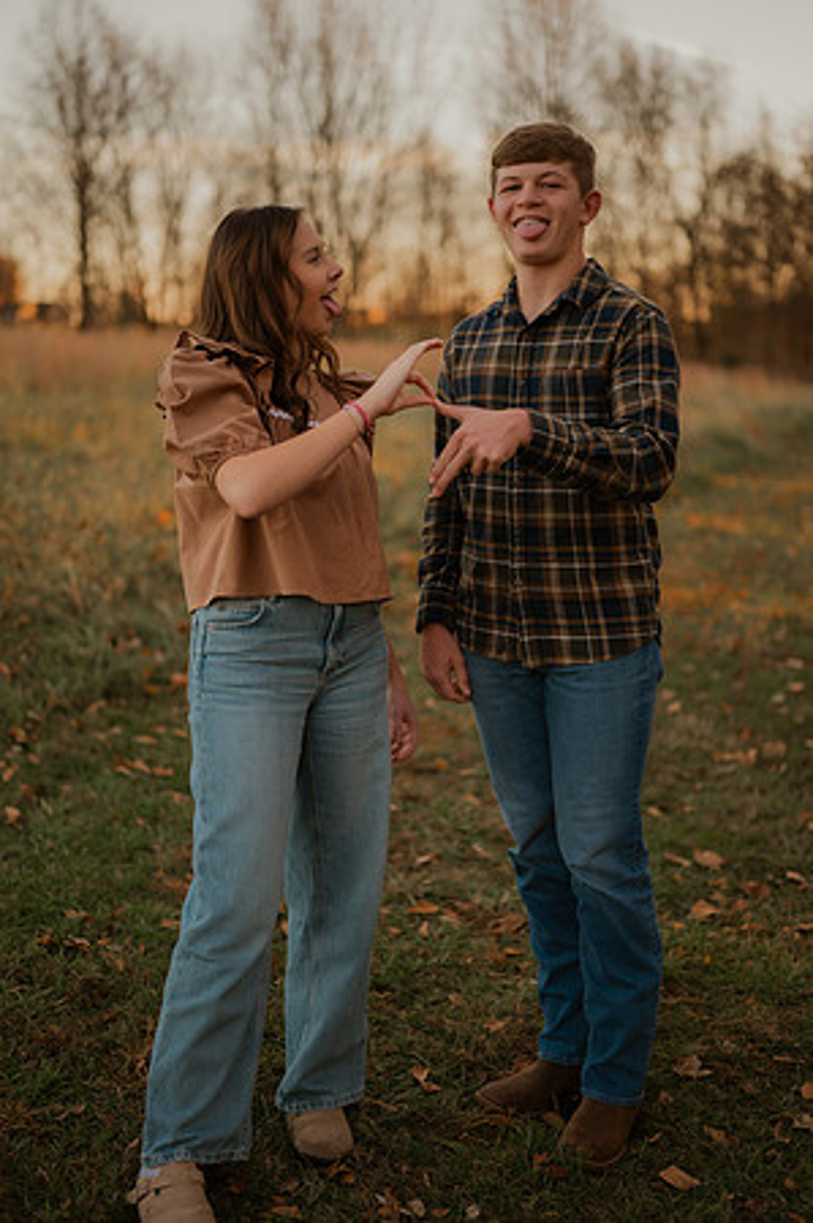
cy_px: 612
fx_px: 1698
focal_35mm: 50
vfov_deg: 39.6
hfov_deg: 26.9
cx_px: 406
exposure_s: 1/125
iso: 100
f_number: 1.8
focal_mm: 50
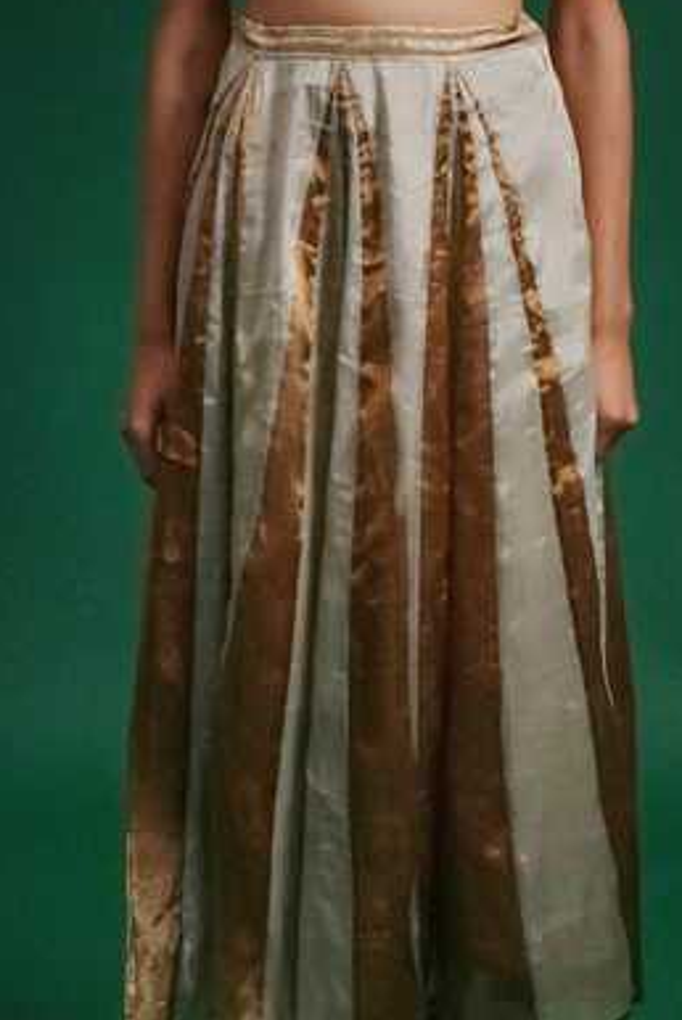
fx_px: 2077
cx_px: 412
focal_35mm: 73
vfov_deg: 27.5
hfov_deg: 18.6
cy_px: 659
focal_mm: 53.9
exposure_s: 1/640
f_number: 2.8
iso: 2000
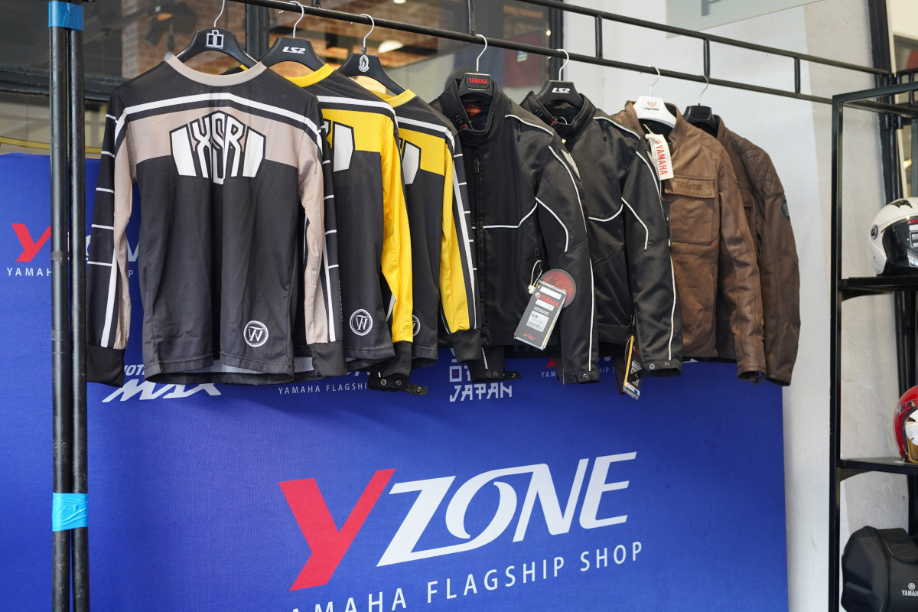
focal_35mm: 50
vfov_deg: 27.0
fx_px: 1275
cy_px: 306
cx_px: 459
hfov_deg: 39.6
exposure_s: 1/160
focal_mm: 50
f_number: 3.2
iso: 1600
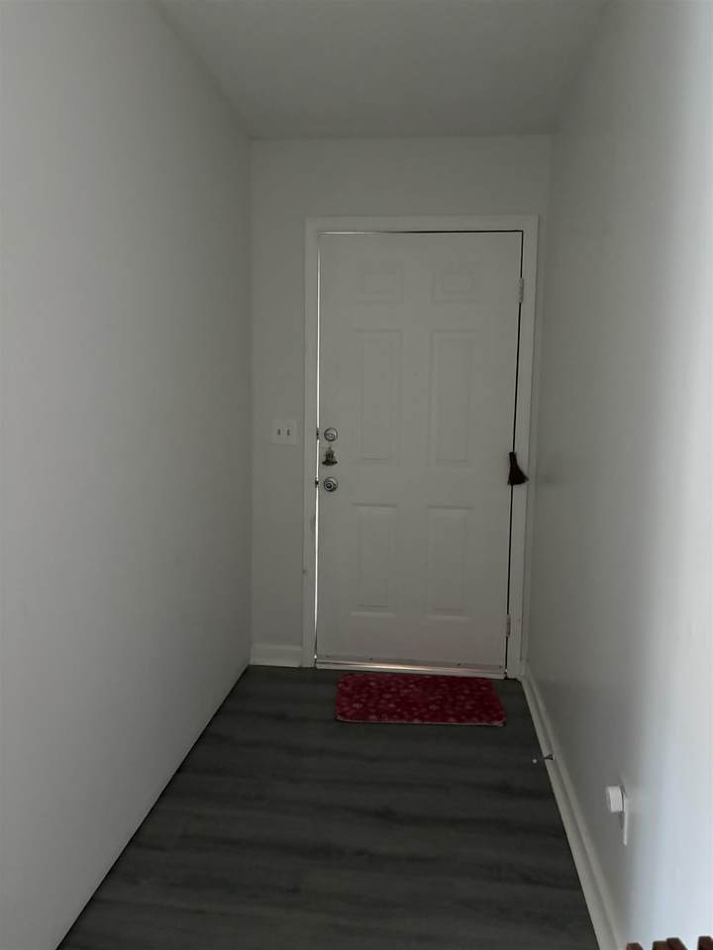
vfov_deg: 67.3
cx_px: 356
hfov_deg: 53.1
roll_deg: +0.2
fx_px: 714
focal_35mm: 26
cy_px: 475
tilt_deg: -5.8
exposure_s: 1/30
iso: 800
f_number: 1.6
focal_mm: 5.96
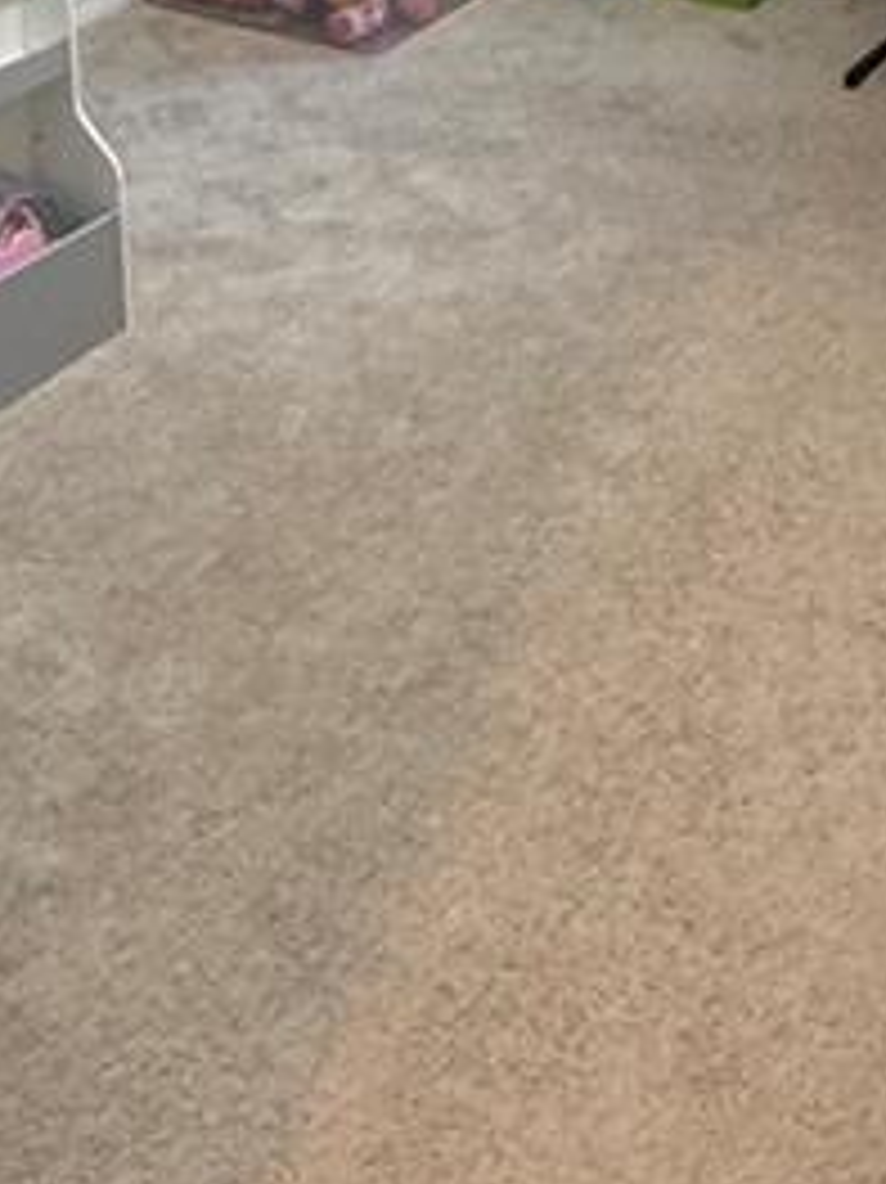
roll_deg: +1.0
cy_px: -167
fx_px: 2186
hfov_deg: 22.9
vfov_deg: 27.3
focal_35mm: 64
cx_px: 499
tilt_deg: -16.4
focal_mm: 2.22
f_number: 2.2
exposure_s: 1/60
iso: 400
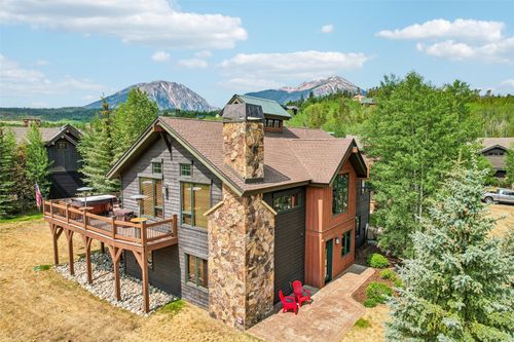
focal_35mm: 22
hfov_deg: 78.6
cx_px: 257
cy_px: 171
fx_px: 314
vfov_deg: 57.2
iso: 110
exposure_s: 1/2000
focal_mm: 8.4
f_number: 2.8
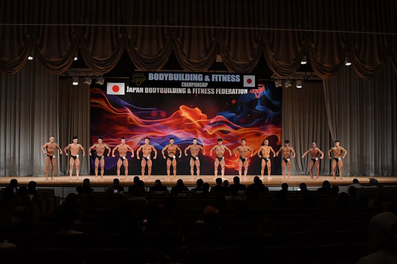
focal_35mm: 42
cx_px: 198
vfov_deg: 31.9
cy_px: 132
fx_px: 463
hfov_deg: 46.4
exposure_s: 1/400
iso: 3200
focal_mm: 28
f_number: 5.6
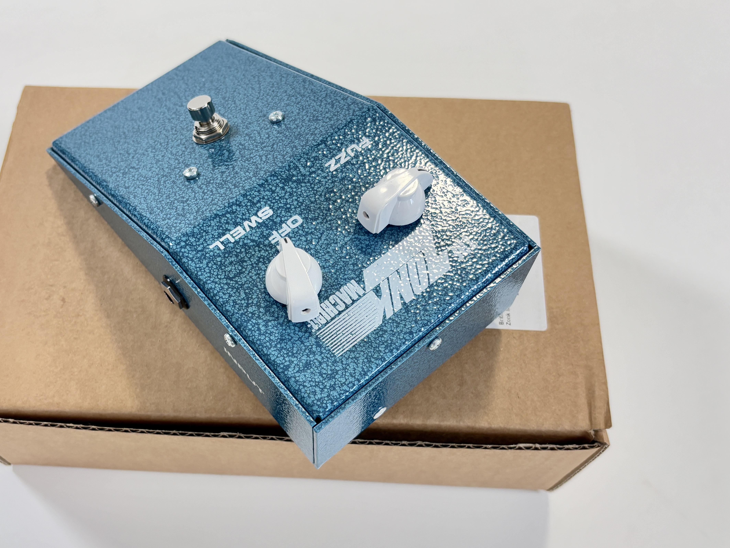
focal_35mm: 35
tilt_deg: -64.2
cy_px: 306
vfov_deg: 40.6
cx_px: 318
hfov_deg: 52.5
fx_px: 738
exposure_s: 1/50
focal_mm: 5.96
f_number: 1.6
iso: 160
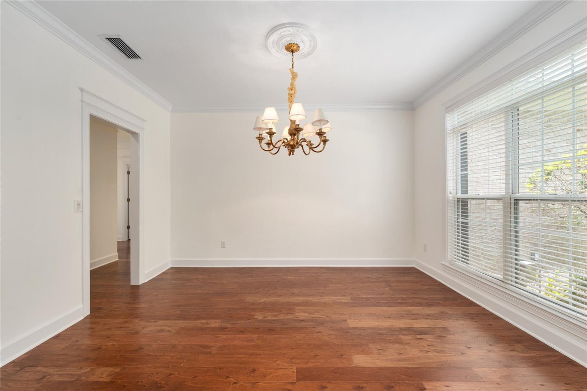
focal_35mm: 14
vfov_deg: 81.2
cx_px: 294
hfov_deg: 104.3
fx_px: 228
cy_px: 196
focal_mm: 14
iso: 400
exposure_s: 1/13
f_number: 7.1
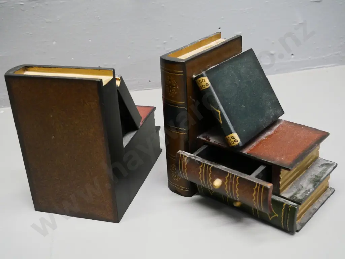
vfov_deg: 32.9
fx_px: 439
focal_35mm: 44
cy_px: 130
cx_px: 172
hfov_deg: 42.9
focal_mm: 22
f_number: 5.6
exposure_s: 1/80
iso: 3200
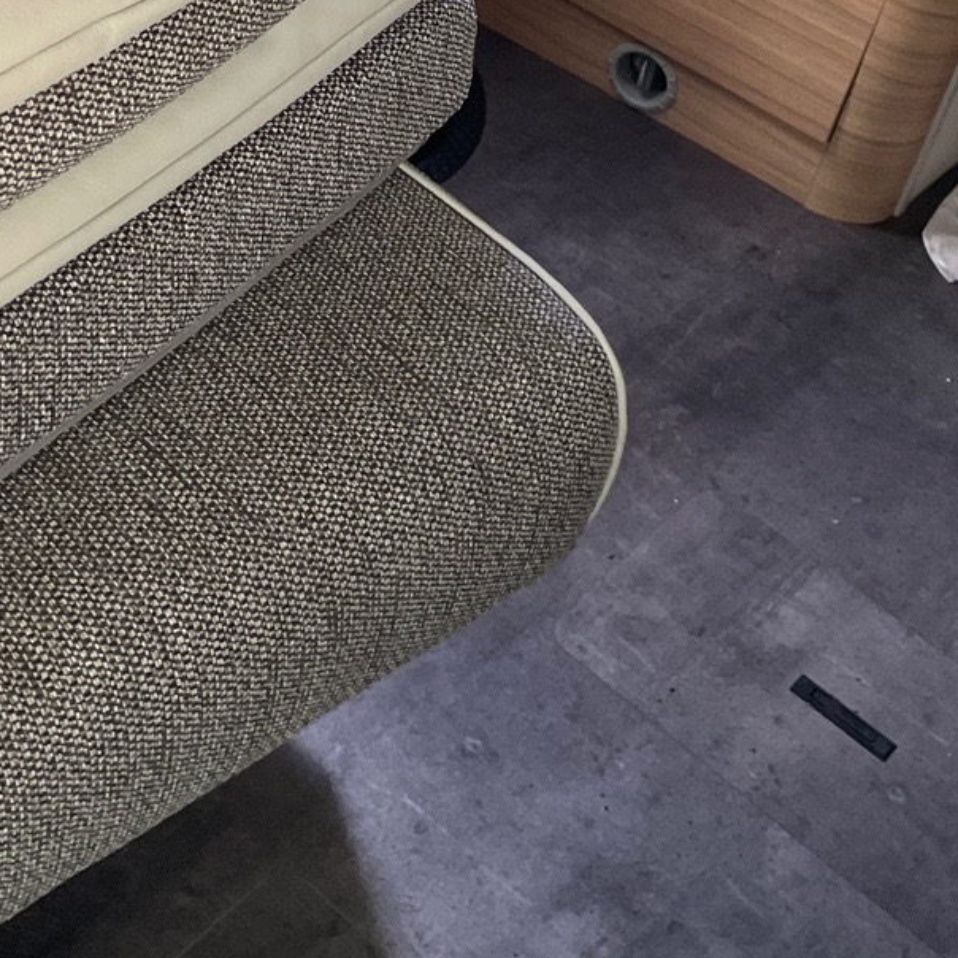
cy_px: -97
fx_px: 2286
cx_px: 349
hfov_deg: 23.6
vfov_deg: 22.3
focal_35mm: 73
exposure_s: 1/60
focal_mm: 4.2
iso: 125
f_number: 1.6
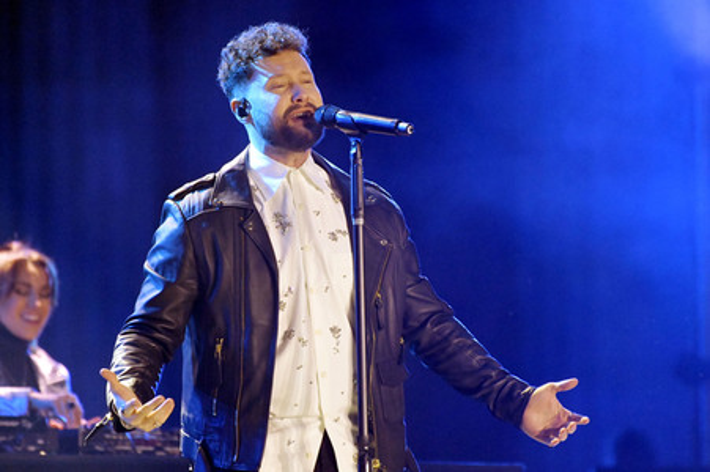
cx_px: 355
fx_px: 9854
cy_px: 236
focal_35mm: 500
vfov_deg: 2.7
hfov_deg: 4.1
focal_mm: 500
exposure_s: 1/800
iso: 12800
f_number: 5.6
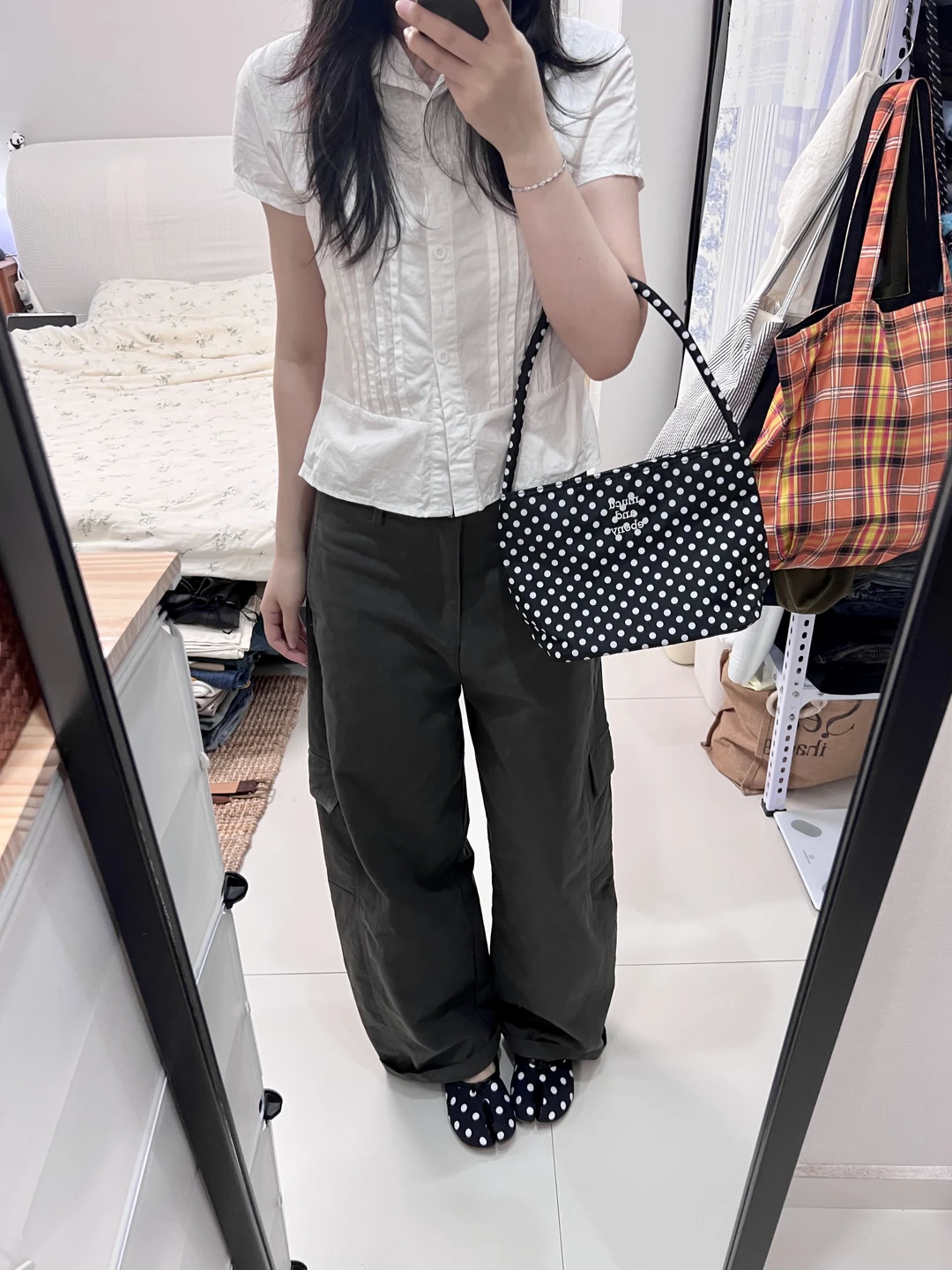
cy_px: 635
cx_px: 476
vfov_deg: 67.3
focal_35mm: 26
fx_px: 953
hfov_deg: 53.1
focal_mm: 5.7
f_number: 1.5
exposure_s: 1/50
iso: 125
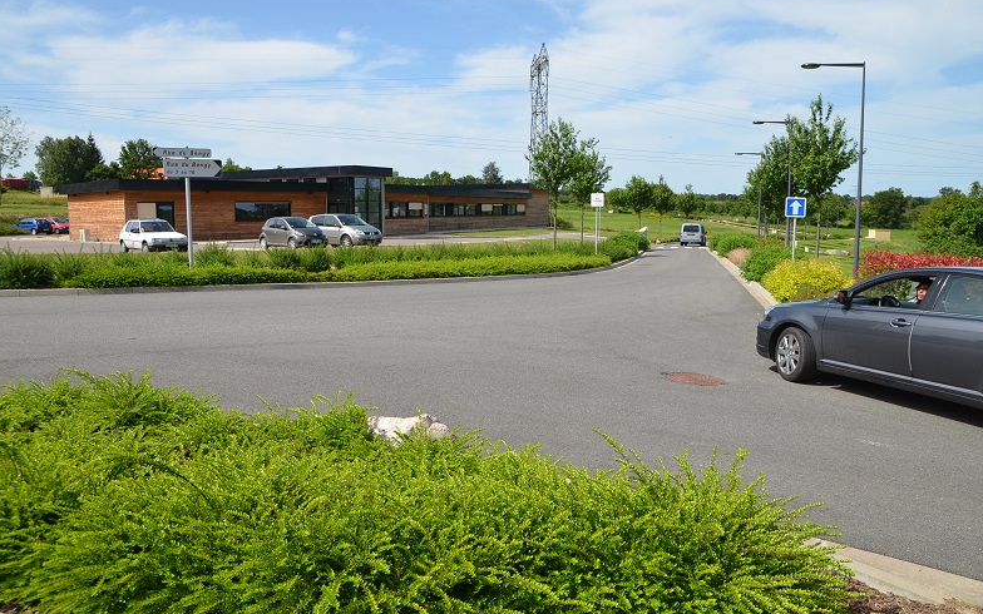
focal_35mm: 28
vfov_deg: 44.5
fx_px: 750
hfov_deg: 66.5
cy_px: 304
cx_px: 492
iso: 400
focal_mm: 18
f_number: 5.6
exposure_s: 1/1600
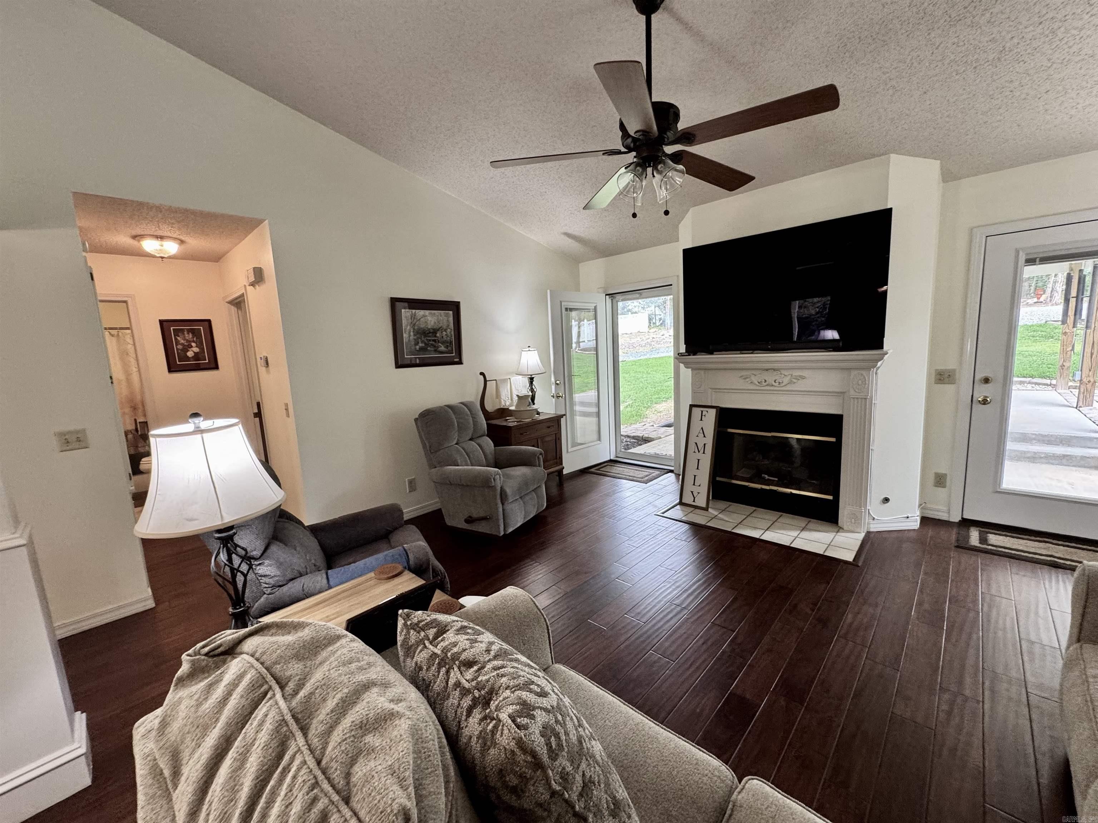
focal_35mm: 14
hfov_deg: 102.1
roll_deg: +3.1
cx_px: 549
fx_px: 444
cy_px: 412
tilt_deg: -8.8
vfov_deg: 85.7
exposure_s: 1/60
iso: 200
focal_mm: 2.22
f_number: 2.2
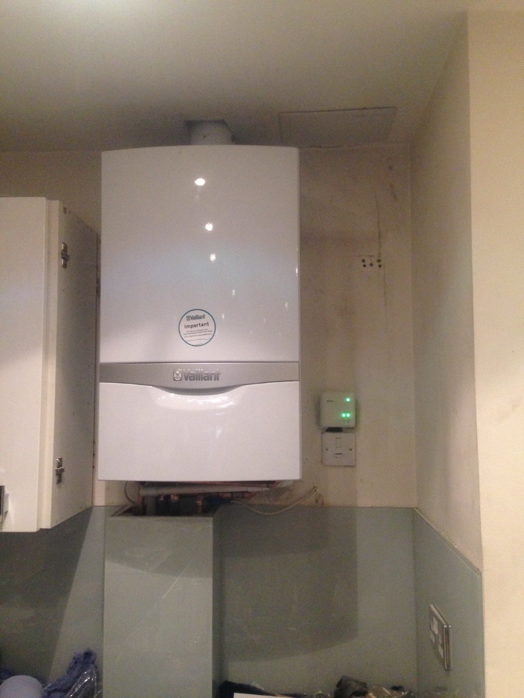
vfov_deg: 55.4
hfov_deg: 42.9
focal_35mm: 33
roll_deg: +0.2
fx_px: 666
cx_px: 262
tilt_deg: +3.2
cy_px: 349
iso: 250
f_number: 2.4
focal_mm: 4.12
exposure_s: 1/20
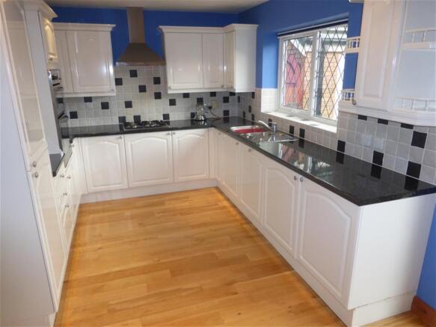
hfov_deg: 71.6
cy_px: 164
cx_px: 218
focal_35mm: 24
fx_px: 302
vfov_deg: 56.8
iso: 320
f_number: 3.3
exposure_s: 1/60
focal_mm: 4.3
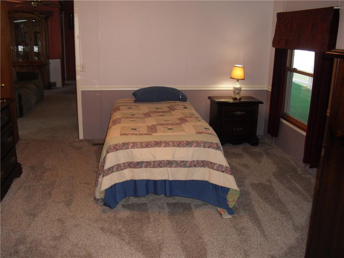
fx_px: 358
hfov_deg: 51.4
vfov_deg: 39.7
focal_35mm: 36
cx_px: 172
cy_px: 129
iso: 200
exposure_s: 1/60
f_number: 3.1
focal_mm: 6.3
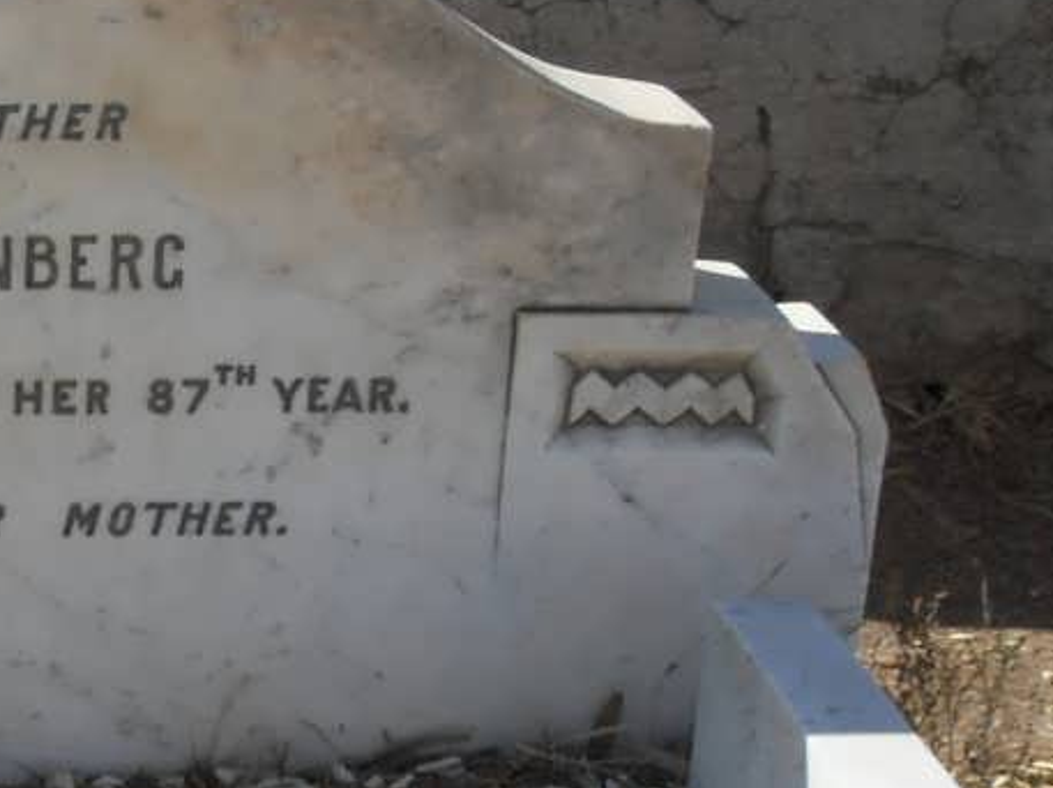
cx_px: -240
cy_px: 636
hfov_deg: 19.9
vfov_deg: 15.9
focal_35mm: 92
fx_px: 2796
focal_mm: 6.3
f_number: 8.2
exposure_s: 1/180
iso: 80
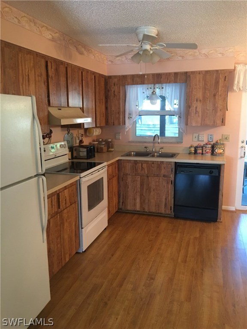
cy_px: 164
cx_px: 124
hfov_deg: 48.2
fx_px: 276
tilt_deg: -9.9
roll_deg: +1.1
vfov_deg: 61.7
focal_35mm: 29
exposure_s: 1/15
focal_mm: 4.15
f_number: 2.2
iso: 100
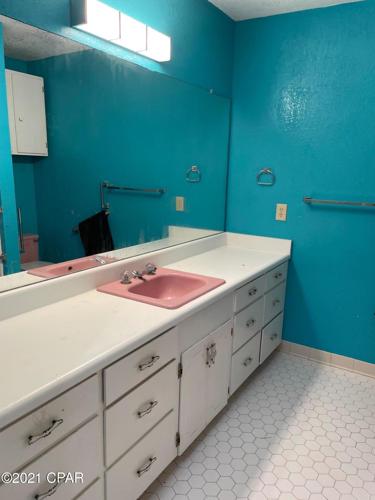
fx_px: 376
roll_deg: -2.6
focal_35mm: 26
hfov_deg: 53.1
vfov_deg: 67.3
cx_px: 188
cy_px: 250
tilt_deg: -12.6
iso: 64
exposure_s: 1/60
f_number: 1.6
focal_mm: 4.2
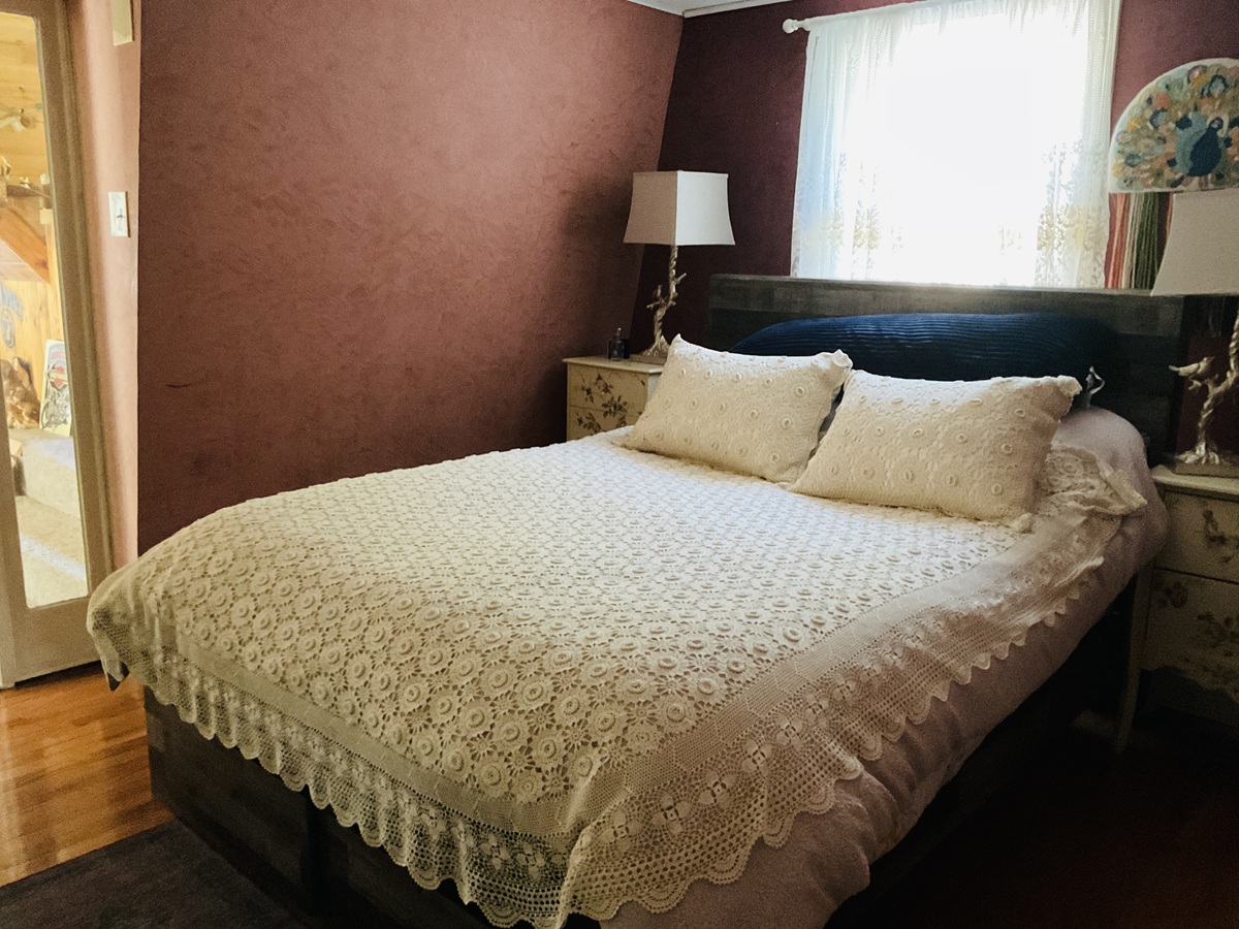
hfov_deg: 61.7
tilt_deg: -12.1
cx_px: 620
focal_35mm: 29
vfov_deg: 48.2
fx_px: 1038
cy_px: 464
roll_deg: -0.5
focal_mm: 3
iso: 500
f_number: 1.8
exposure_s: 1/30
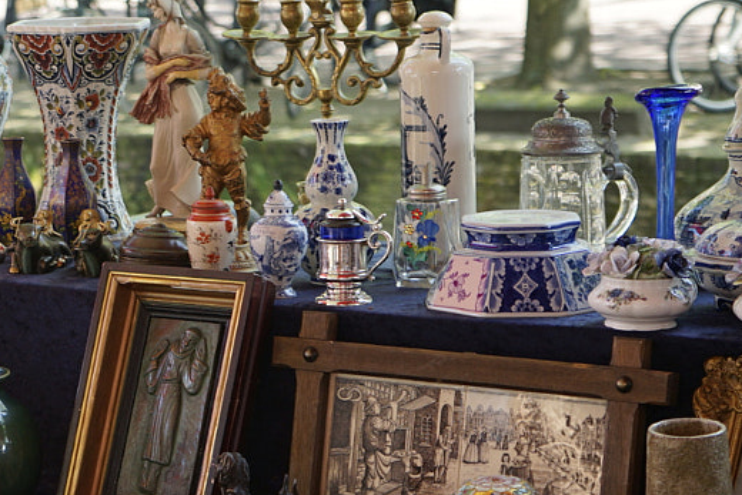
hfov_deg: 16.0
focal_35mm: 123
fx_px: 2536
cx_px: -131
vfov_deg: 11.1
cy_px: 290
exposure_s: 1/60
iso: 100
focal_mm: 40
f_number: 4.5
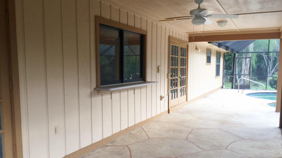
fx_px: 239
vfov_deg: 36.6
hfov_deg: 61.0
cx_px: 140
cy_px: 92
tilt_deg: -5.5
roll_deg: +0.2
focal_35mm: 32
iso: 40
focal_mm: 4.15
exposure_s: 1/120
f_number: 2.2
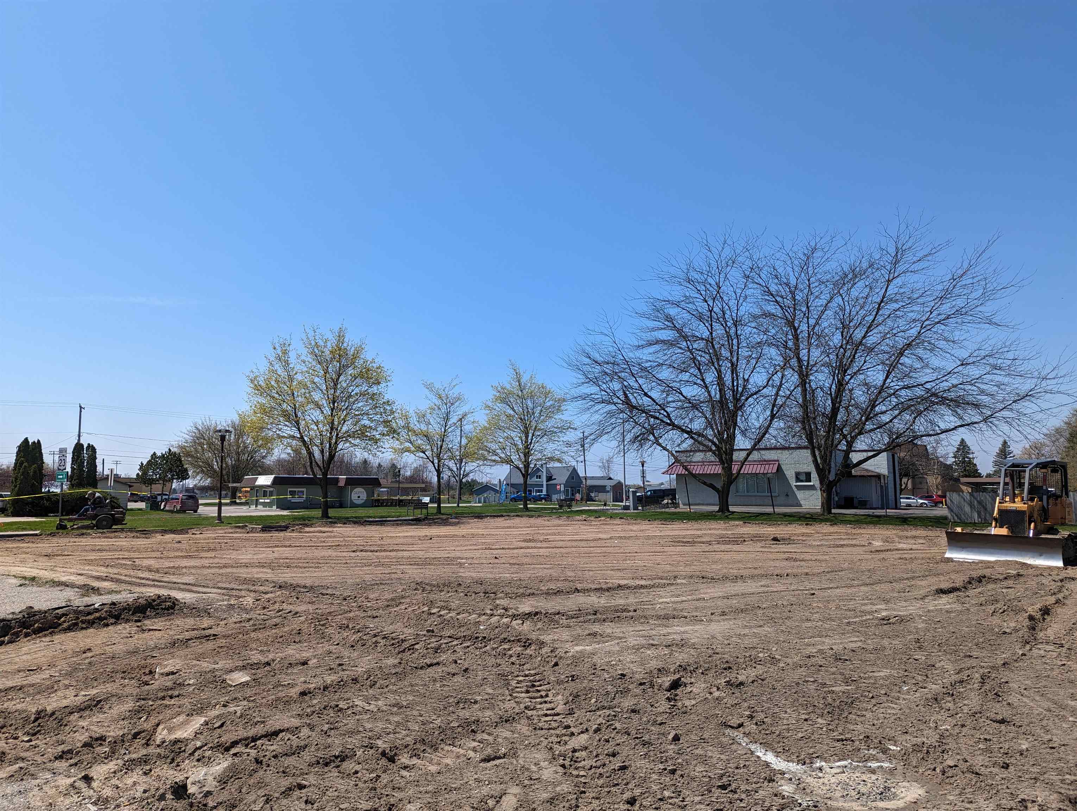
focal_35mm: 24
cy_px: 406
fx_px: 748
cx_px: 538
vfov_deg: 56.9
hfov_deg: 71.5
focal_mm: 6.81
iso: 46
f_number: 1.85
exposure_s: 1/2179
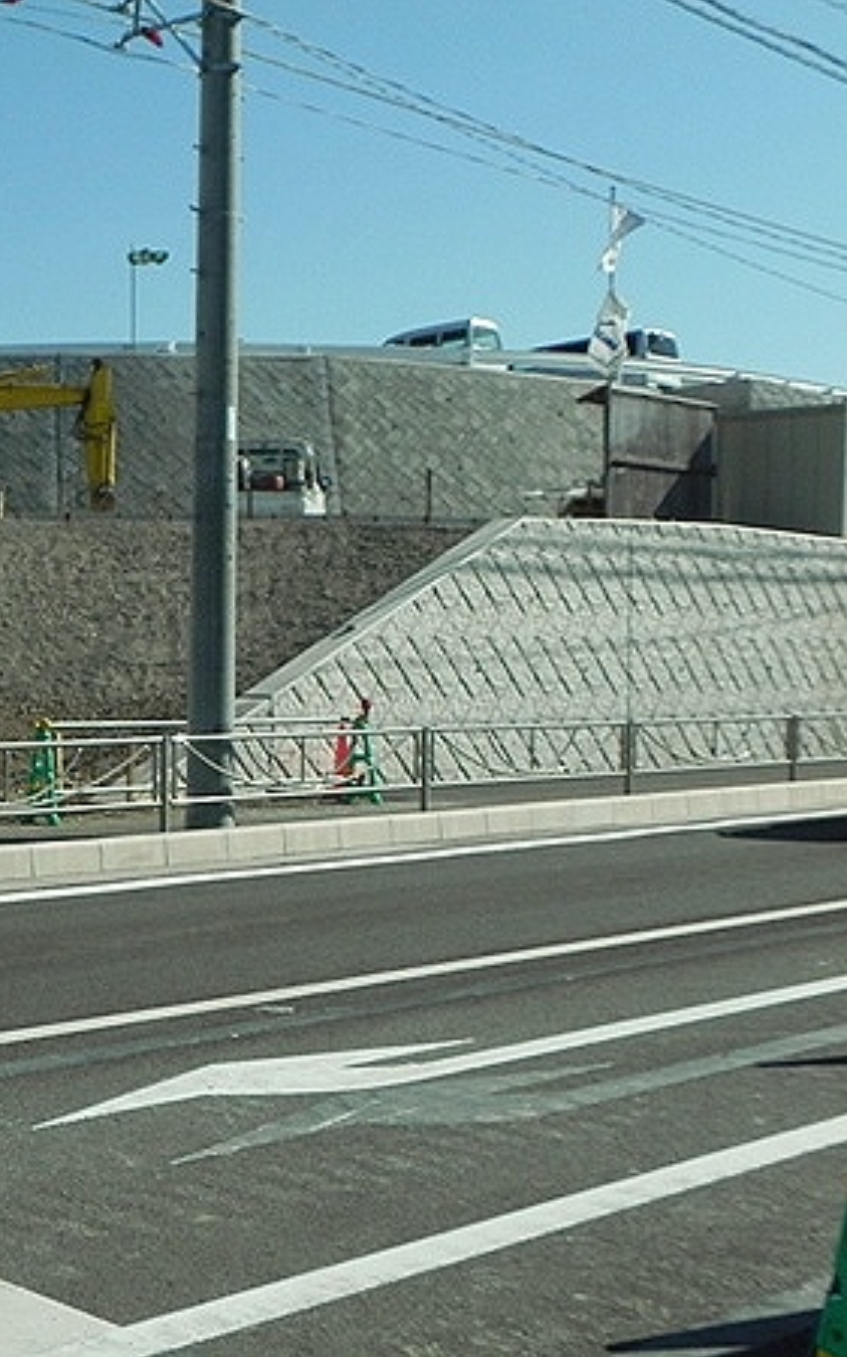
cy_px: 682
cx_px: 36
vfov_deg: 38.2
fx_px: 1959
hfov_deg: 23.5
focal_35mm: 53
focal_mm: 6.6
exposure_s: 1/2000
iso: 200
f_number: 4.5
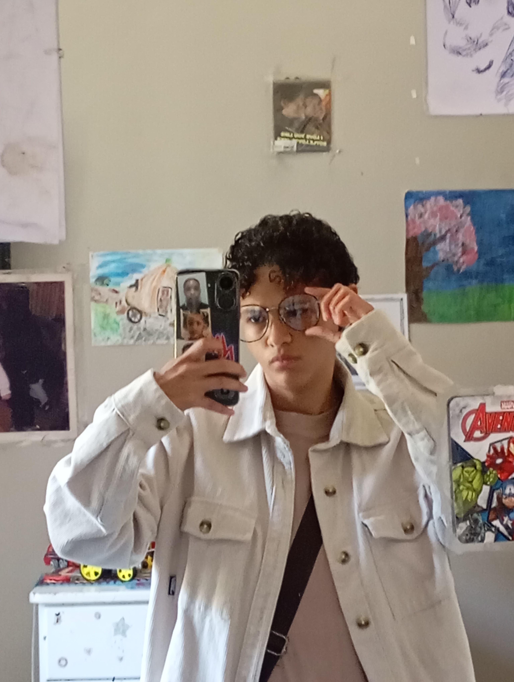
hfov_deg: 15.6
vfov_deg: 20.6
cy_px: 341
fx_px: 1876
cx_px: 257
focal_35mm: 95
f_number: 1.8
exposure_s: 1/20
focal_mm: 4.27
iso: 1568
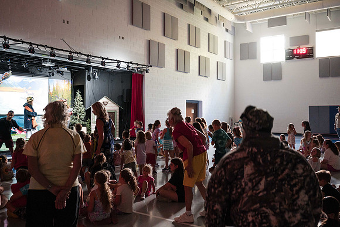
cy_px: 110
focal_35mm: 32
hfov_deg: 58.3
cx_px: 170
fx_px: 305
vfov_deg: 40.9
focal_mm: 30
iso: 3600
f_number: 4
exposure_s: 1/60
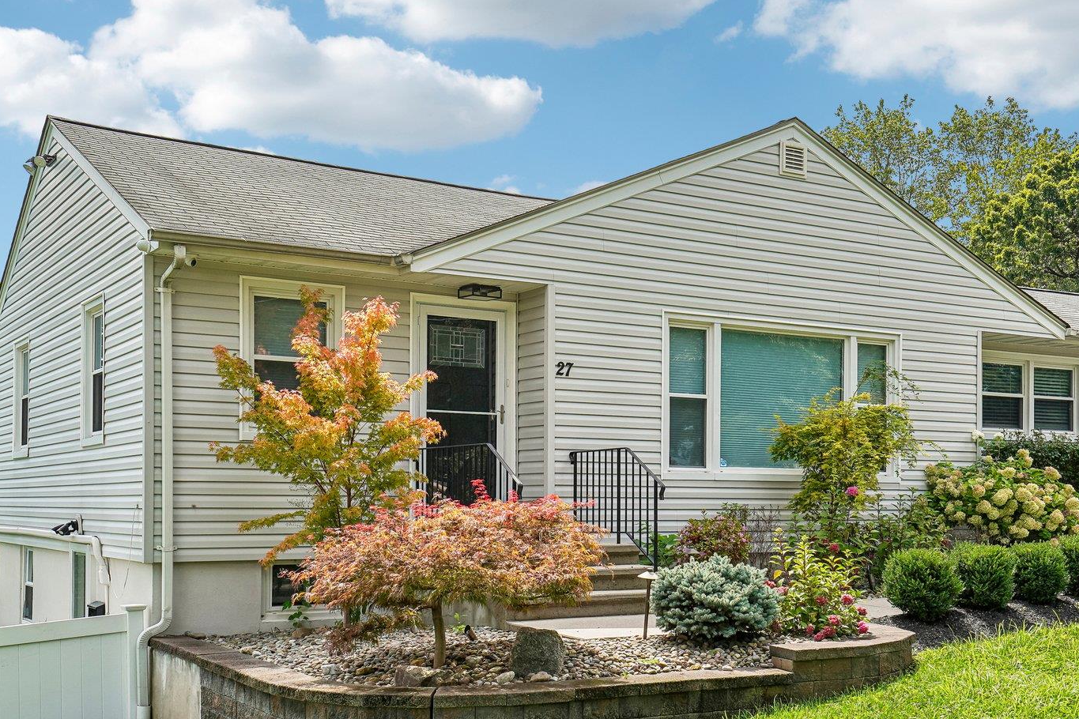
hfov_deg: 43.4
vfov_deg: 29.6
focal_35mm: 45
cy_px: 500
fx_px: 1349
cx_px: 643
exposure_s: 1/250
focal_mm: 30
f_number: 8
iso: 100
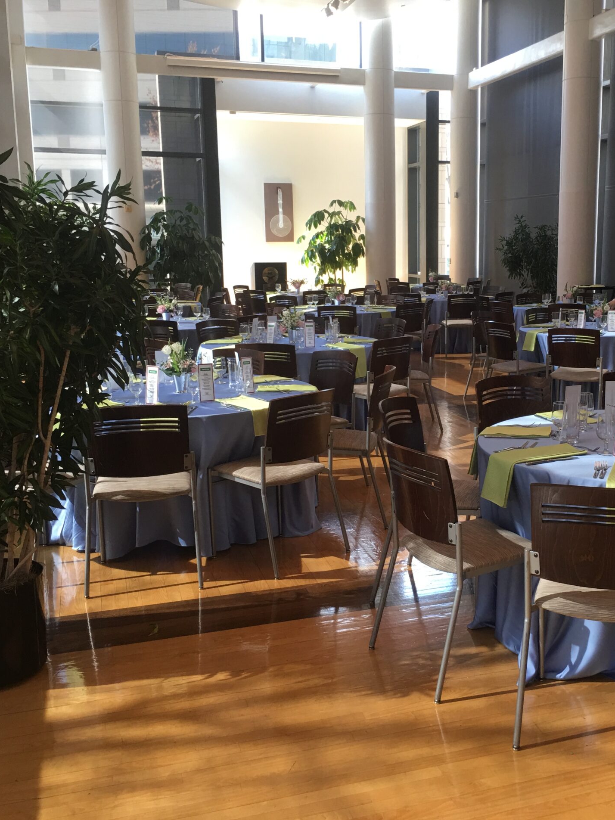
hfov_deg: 36.3
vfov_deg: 47.9
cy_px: 413
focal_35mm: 39
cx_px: 432
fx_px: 924
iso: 25
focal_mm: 4.15
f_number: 2.2
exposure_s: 1/30
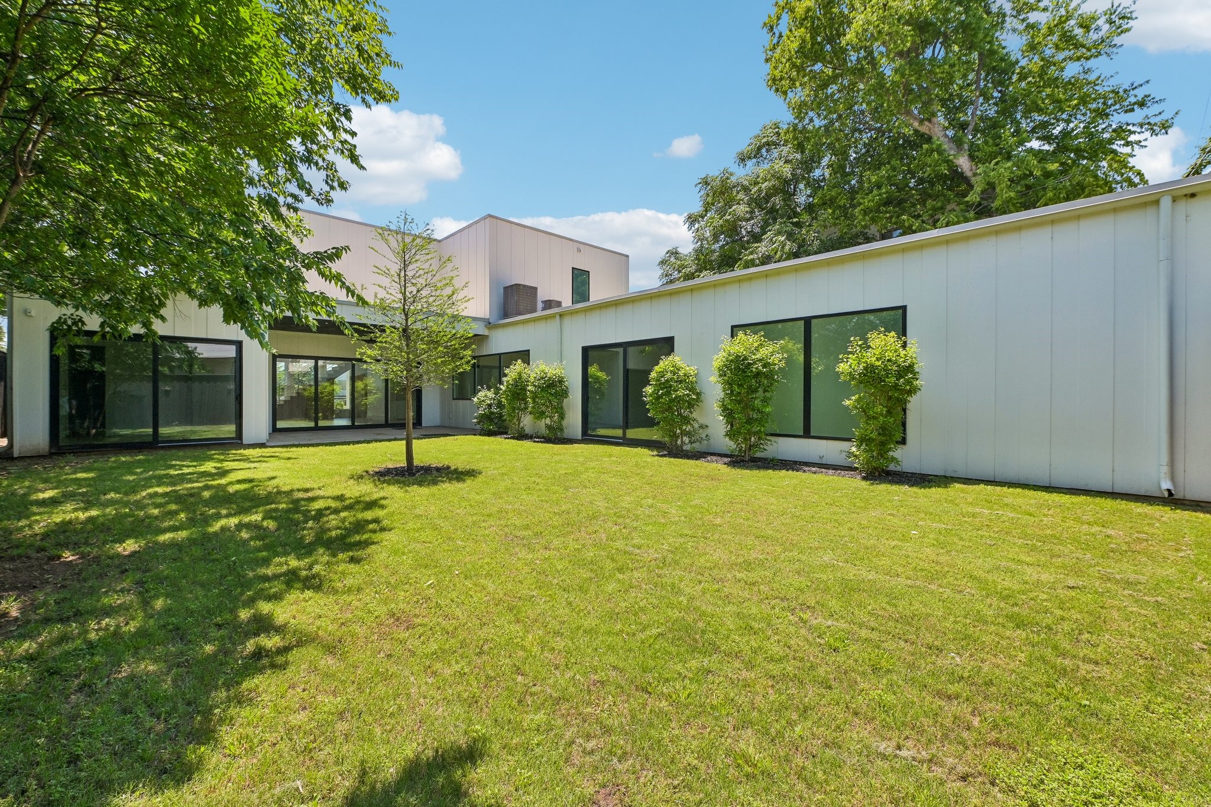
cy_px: 404
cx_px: 606
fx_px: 471
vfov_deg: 81.2
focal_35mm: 14
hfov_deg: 104.3
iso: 400
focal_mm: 14
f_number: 8
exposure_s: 1/640
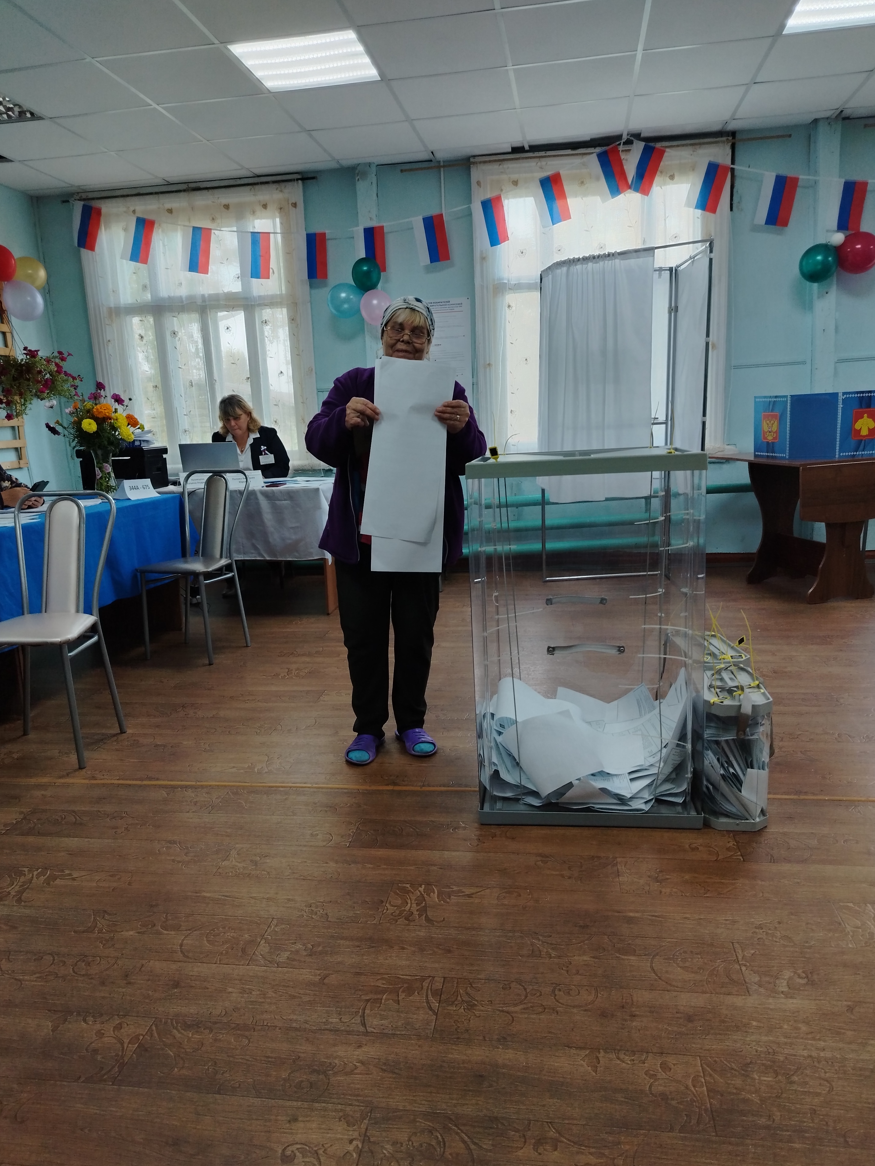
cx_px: 430
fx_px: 843
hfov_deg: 54.9
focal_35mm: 25
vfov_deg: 69.4
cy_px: 593
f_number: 1.75
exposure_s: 1/50
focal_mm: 5.25
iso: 259
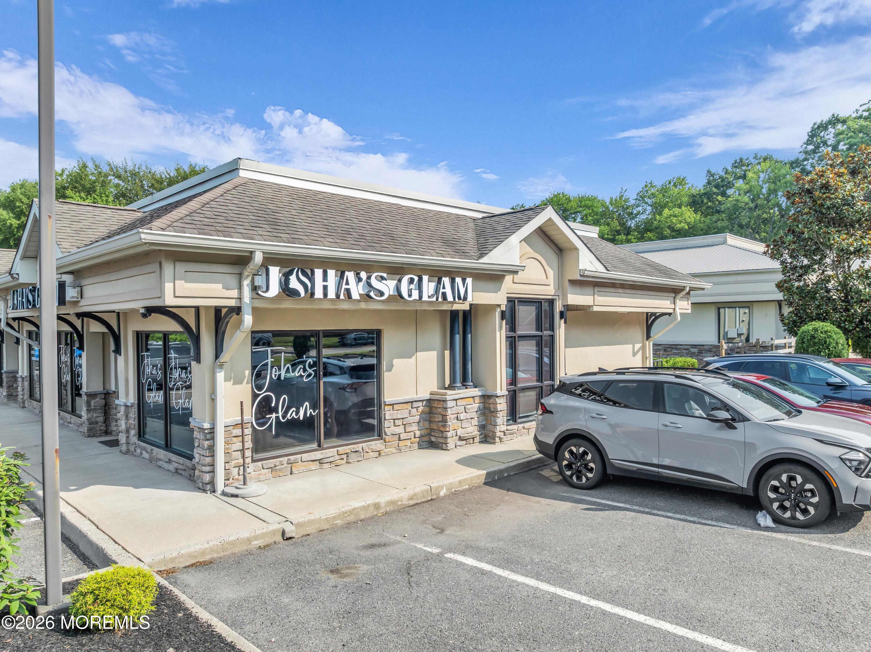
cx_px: 436
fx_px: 603
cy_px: 326
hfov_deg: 71.6
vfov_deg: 56.8
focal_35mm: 24
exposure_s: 1/1250
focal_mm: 12.29
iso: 120
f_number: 2.8
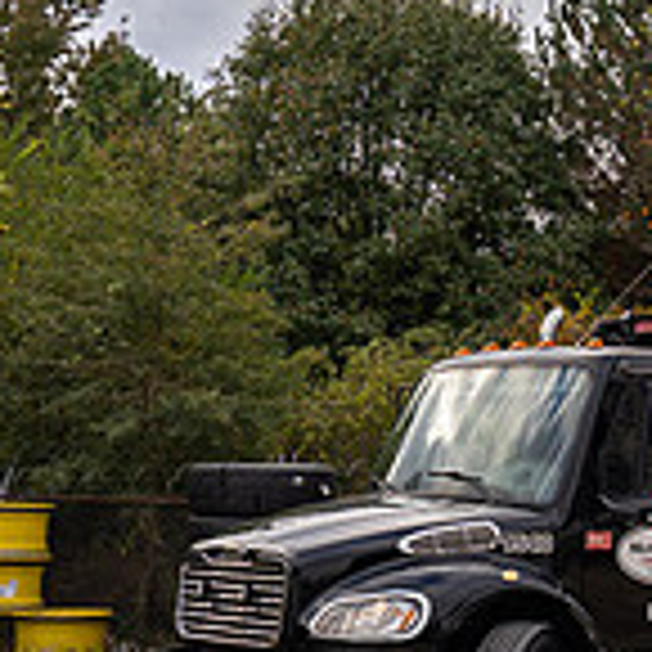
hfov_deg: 17.6
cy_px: 313
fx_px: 1960
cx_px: 863
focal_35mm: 92
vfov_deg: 18.9
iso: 100
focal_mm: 27
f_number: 5.6
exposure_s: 1/125
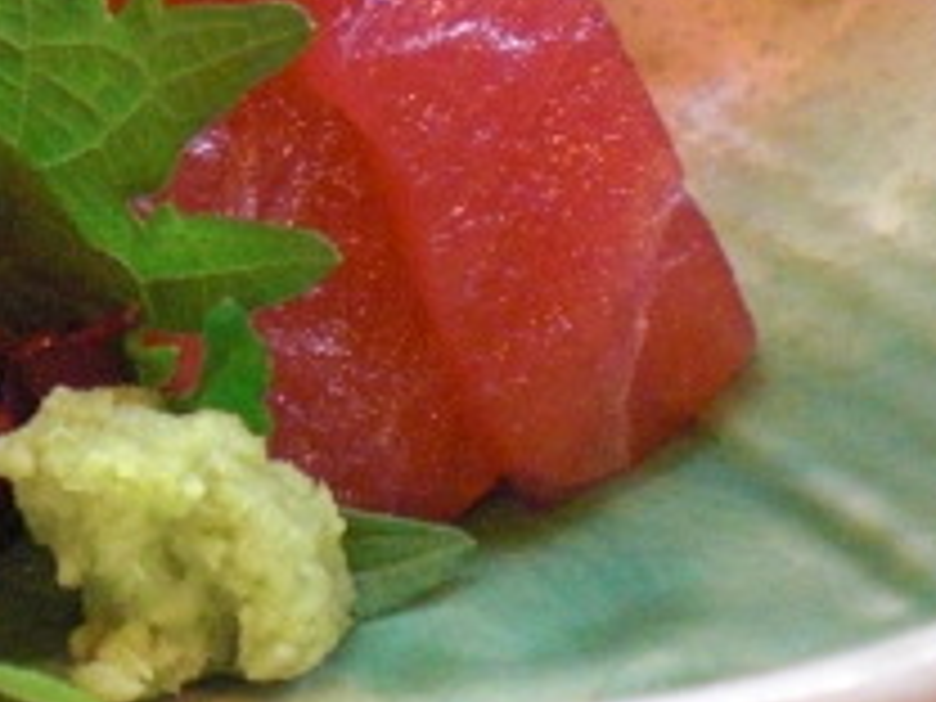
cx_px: -4
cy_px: 112
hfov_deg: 16.5
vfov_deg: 12.6
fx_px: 3164
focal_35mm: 117
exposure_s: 1/30
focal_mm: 6.3
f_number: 3.1
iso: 800
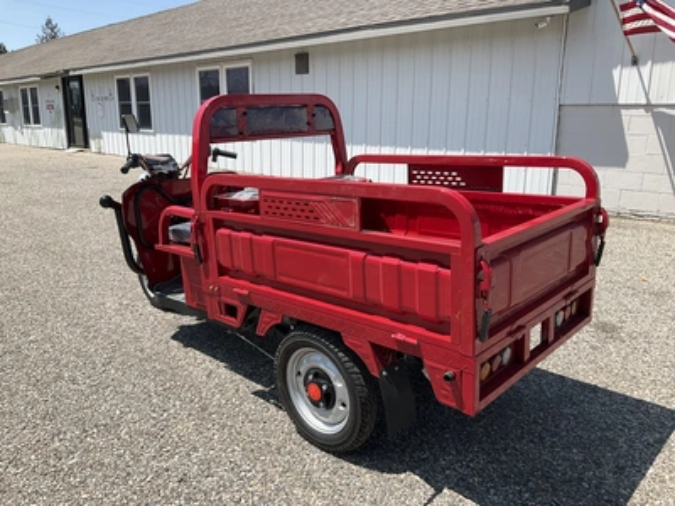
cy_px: 253
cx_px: 338
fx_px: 565
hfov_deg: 61.7
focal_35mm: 29
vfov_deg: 48.2
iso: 25
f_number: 1.8
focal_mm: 3
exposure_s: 1/1675
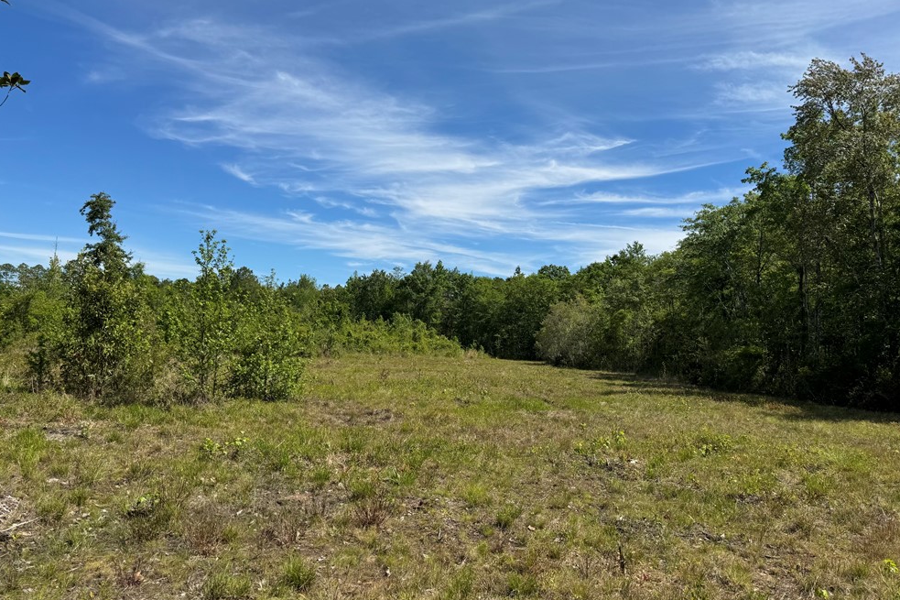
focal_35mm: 26
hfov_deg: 69.4
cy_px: 277
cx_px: 448
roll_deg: -1.6
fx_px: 650
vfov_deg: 49.5
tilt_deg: +3.1
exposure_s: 1/5348
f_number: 1.78
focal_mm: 6.76
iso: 80
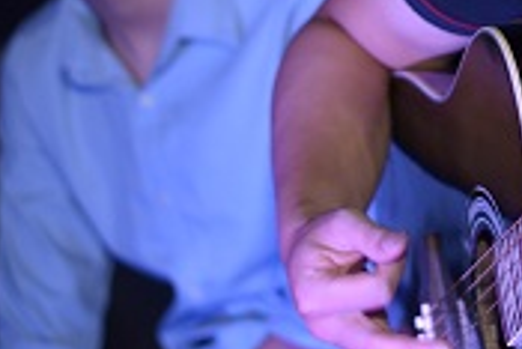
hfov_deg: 11.8
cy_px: -140
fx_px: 2496
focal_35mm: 172
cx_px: 540
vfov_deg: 7.9
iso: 200
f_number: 2.5
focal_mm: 50
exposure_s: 1/200
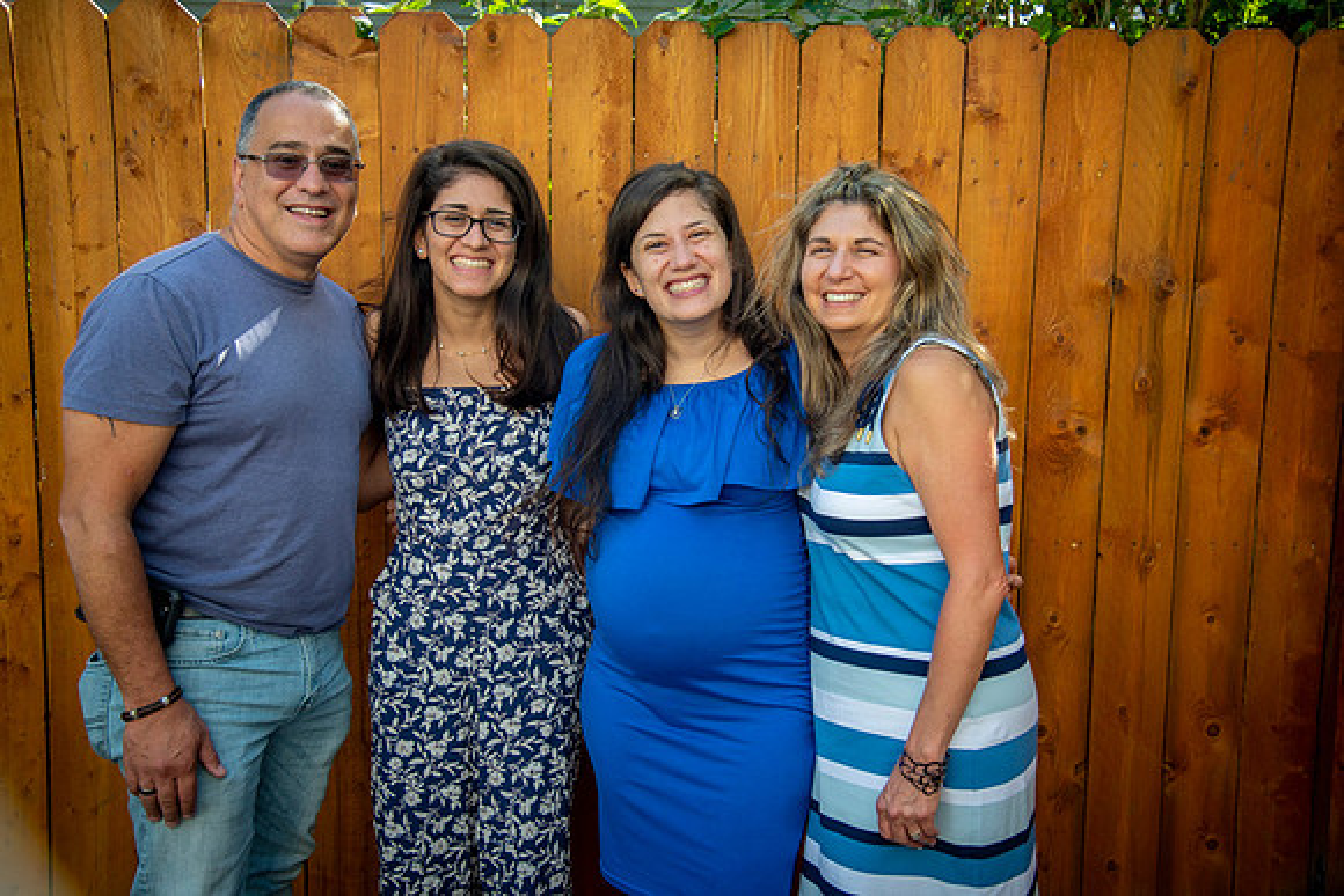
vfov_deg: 33.4
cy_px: 448
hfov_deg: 48.4
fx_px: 1494
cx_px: 672
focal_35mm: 40
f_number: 4
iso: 125
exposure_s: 1/320
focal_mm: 40
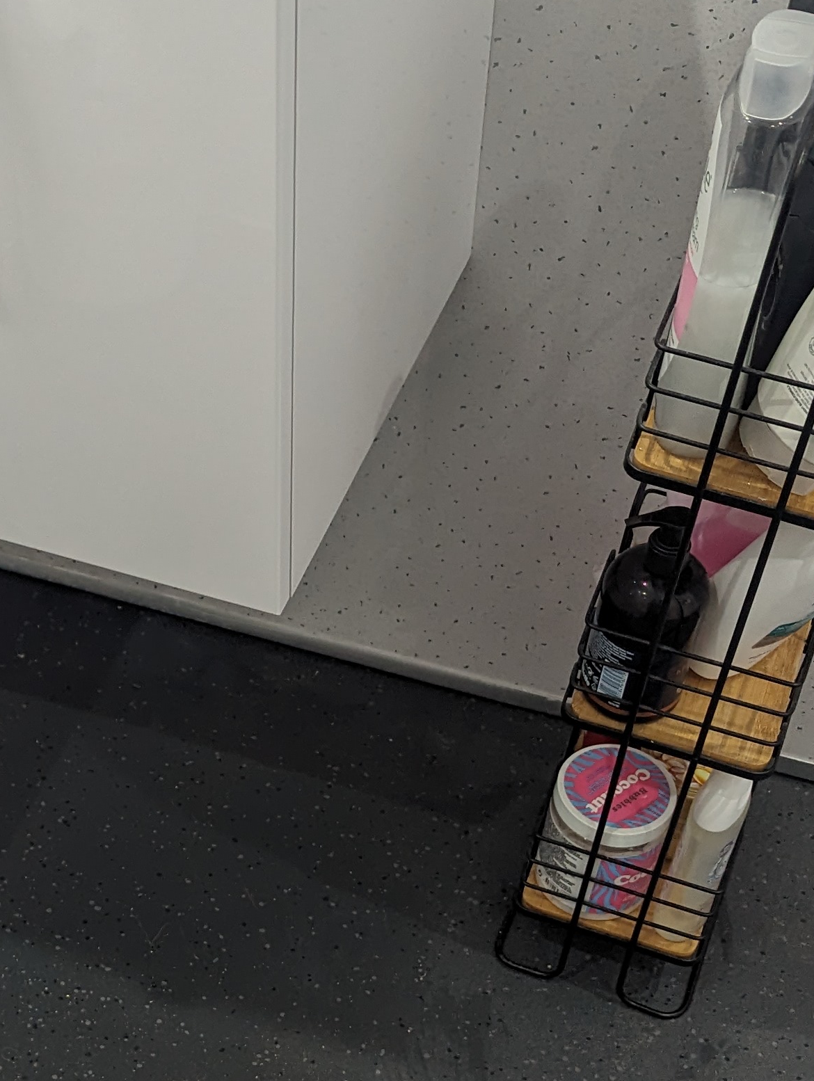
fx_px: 1970
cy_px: 831
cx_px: 163
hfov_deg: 23.0
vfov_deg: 30.1
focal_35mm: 63
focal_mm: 6.81
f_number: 1.85
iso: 277
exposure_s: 1/172
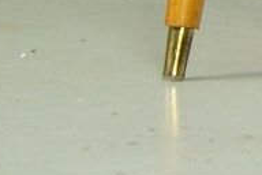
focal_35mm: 274
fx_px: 1994
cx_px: 614
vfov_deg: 4.8
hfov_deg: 7.1
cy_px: -377
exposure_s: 1/30
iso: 400
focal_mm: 28
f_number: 5.6
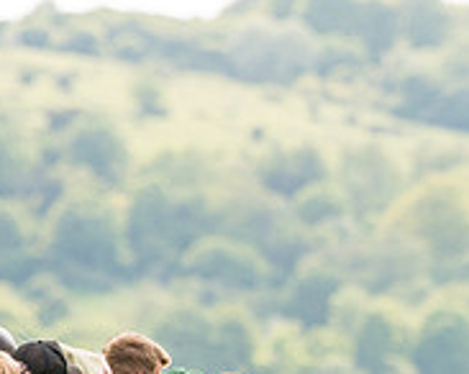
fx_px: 14351
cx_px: 727
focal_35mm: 1035
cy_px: 607
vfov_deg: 1.5
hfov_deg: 1.9
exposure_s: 1/1250
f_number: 4
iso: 400
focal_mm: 185
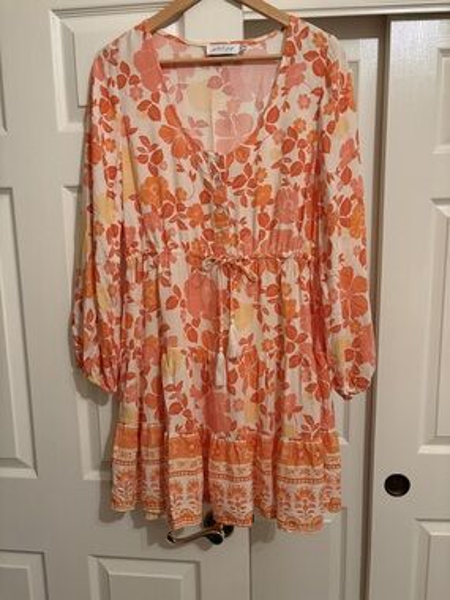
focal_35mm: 26
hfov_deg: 53.1
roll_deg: +1.2
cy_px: 300
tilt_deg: -8.8
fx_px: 451
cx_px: 225
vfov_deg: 67.3
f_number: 1.6
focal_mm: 5.96
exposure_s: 1/40
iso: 500
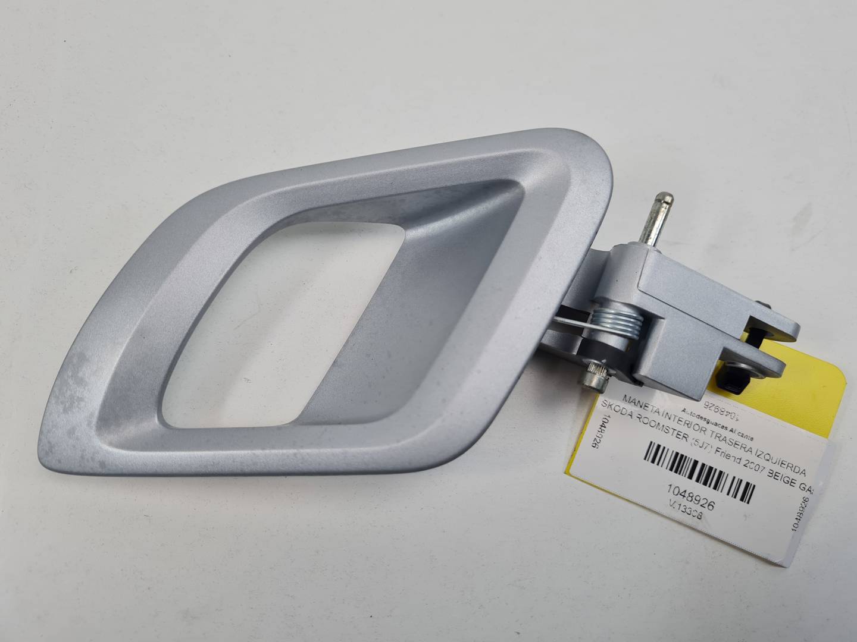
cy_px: 321
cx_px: 428
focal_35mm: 26
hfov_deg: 67.3
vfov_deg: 53.1
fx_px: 644
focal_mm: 5.4
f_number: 1.8
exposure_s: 1/350
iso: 50
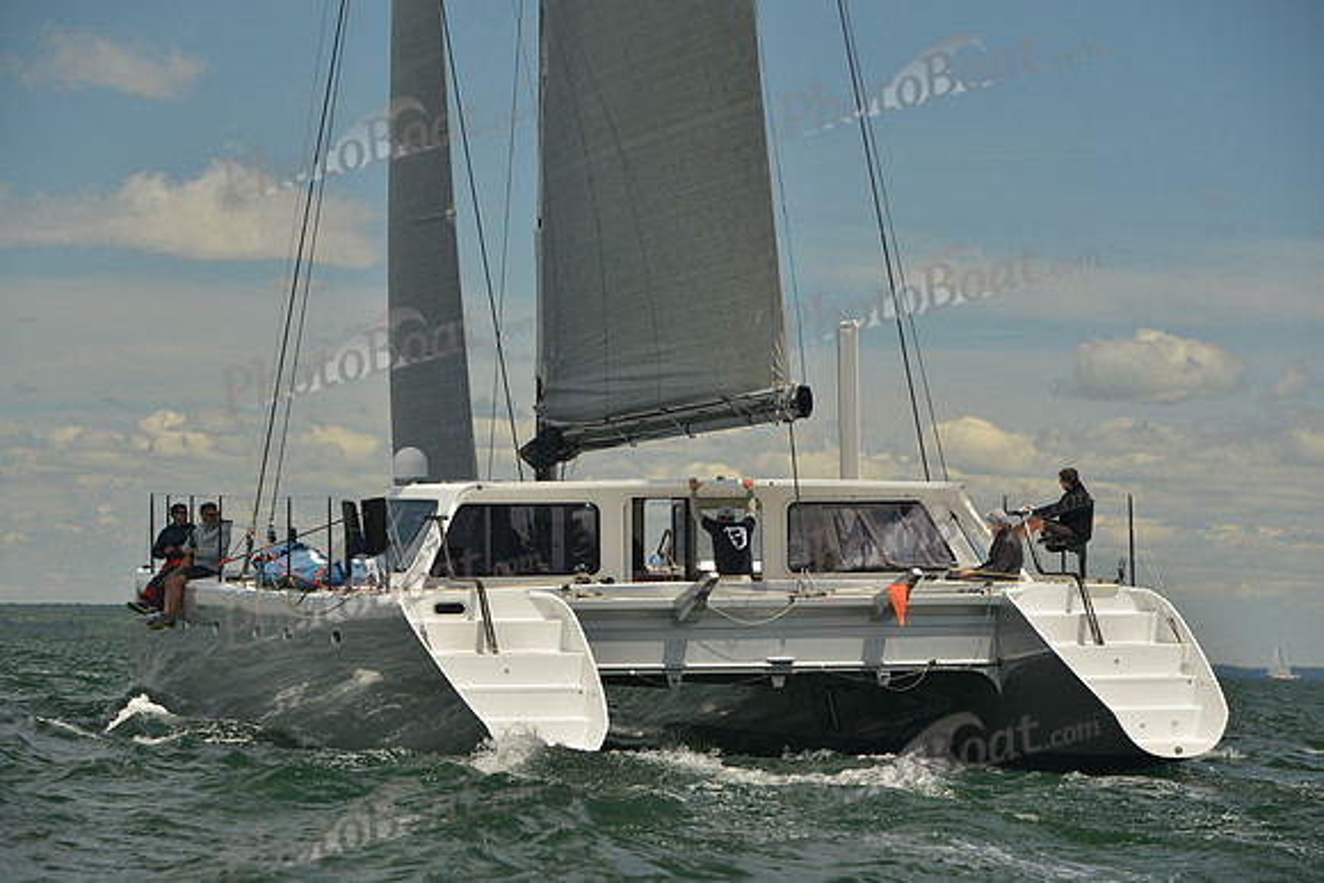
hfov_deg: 14.7
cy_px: 442
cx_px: 662
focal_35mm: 140
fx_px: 5150
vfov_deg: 9.8
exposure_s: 1/1000
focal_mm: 140
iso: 400
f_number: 8
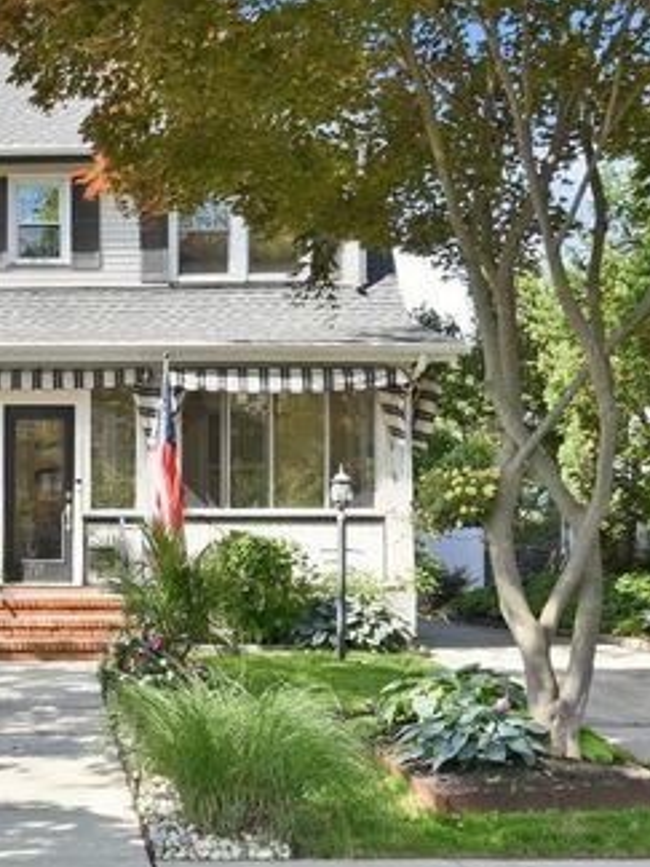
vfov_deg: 33.8
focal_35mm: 57
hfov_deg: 24.4
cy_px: 472
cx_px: -8
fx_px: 1427
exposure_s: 1/60
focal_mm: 20
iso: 250
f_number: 8
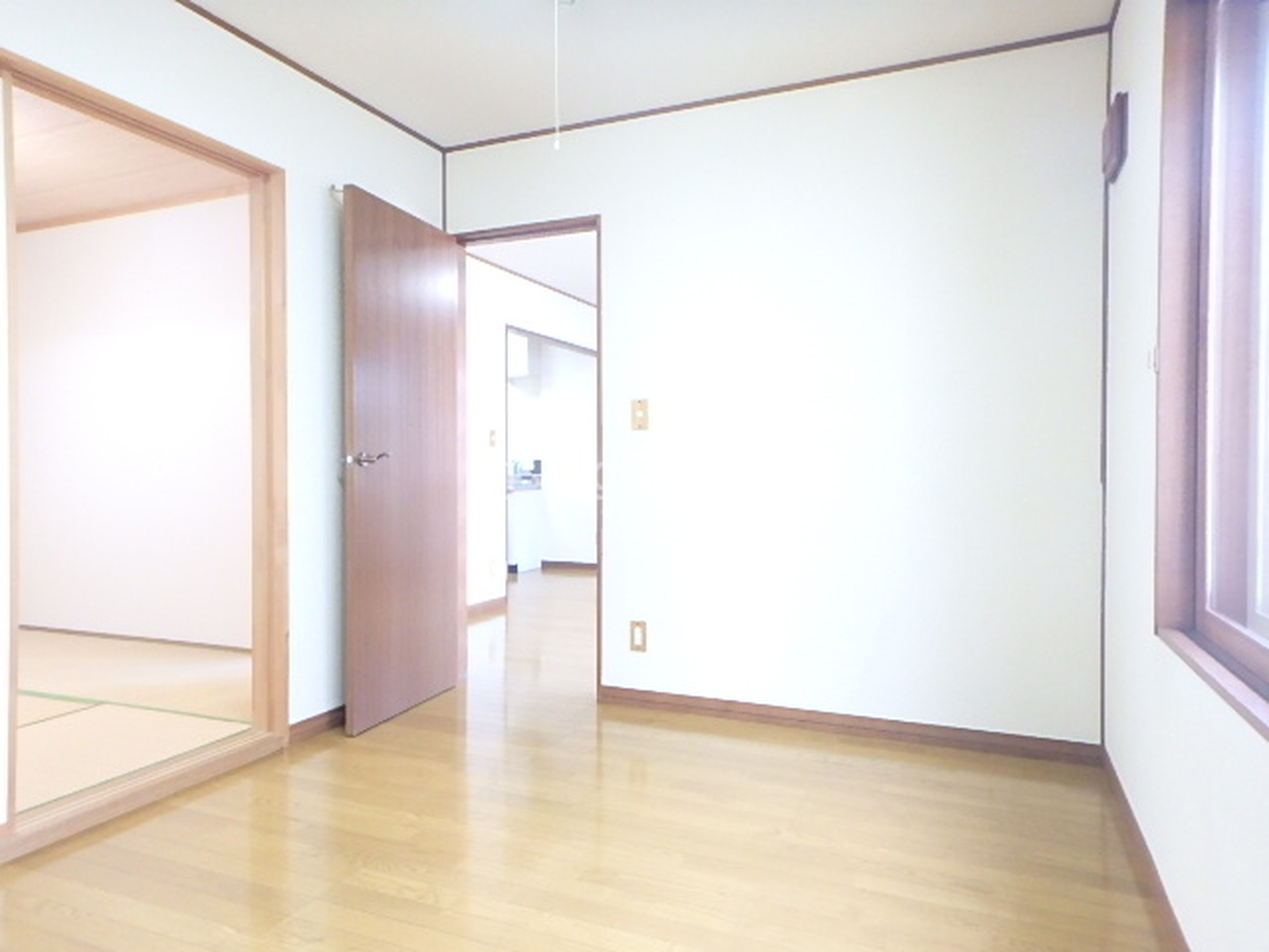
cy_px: 476
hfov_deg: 79.0
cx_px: 634
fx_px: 770
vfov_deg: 63.4
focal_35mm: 21
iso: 800
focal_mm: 3.7
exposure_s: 1/20
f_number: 3.5
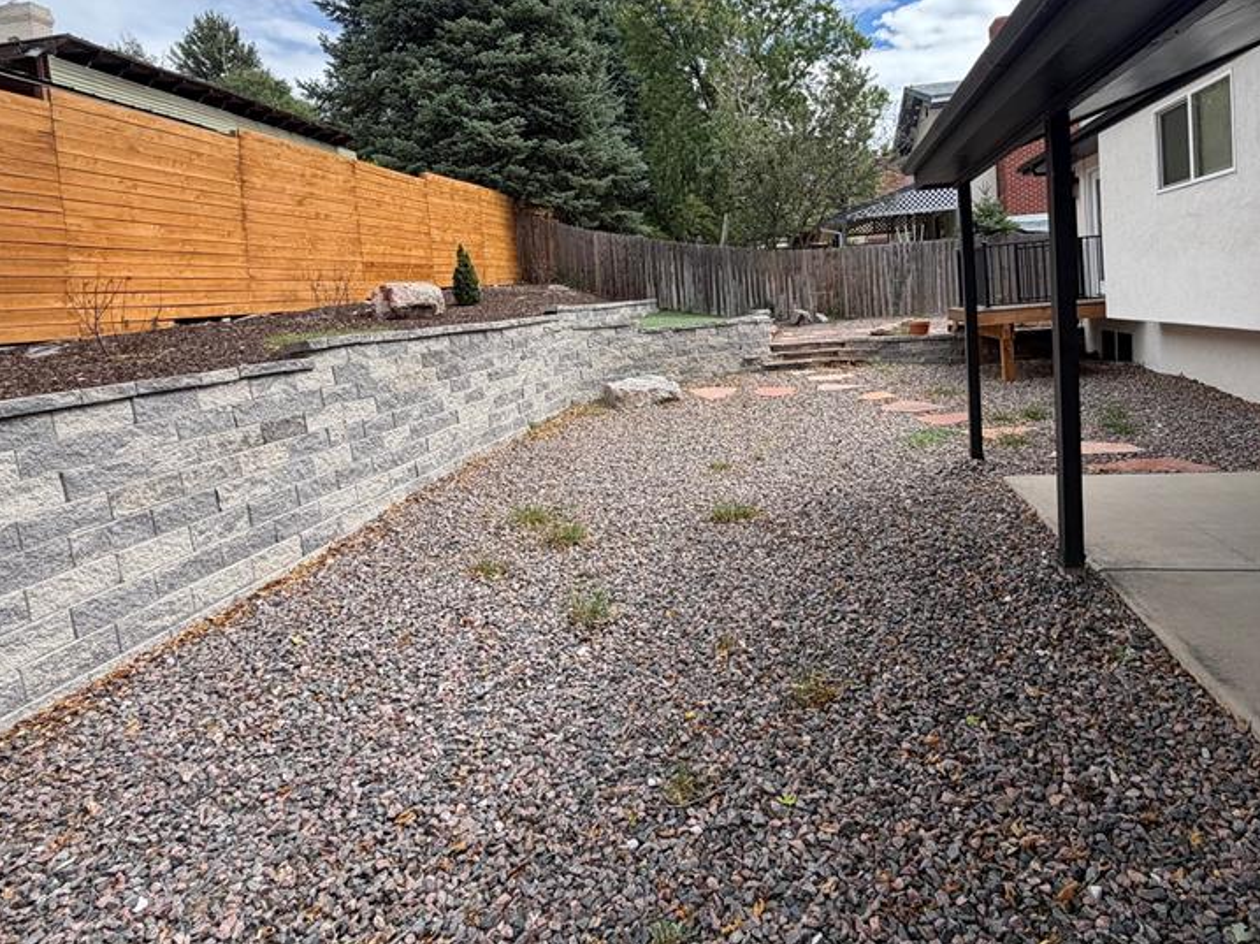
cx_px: 685
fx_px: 728
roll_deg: +1.7
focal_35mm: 20
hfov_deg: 81.6
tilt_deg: -0.7
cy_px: 335
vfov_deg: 64.6
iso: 40
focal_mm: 2.22
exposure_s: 1/613
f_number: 2.2
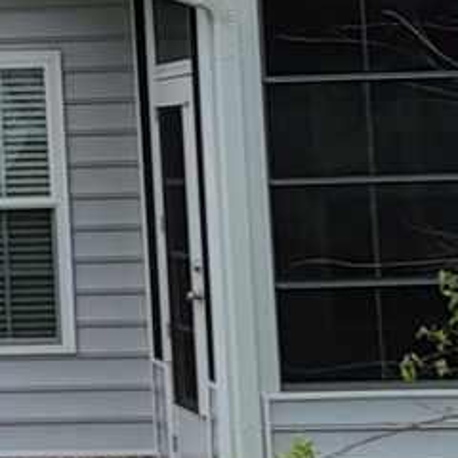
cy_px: -67
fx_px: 2709
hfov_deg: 9.1
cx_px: -443
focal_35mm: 181
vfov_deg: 9.5
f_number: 1.8
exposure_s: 1/1444
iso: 16
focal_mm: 6.7
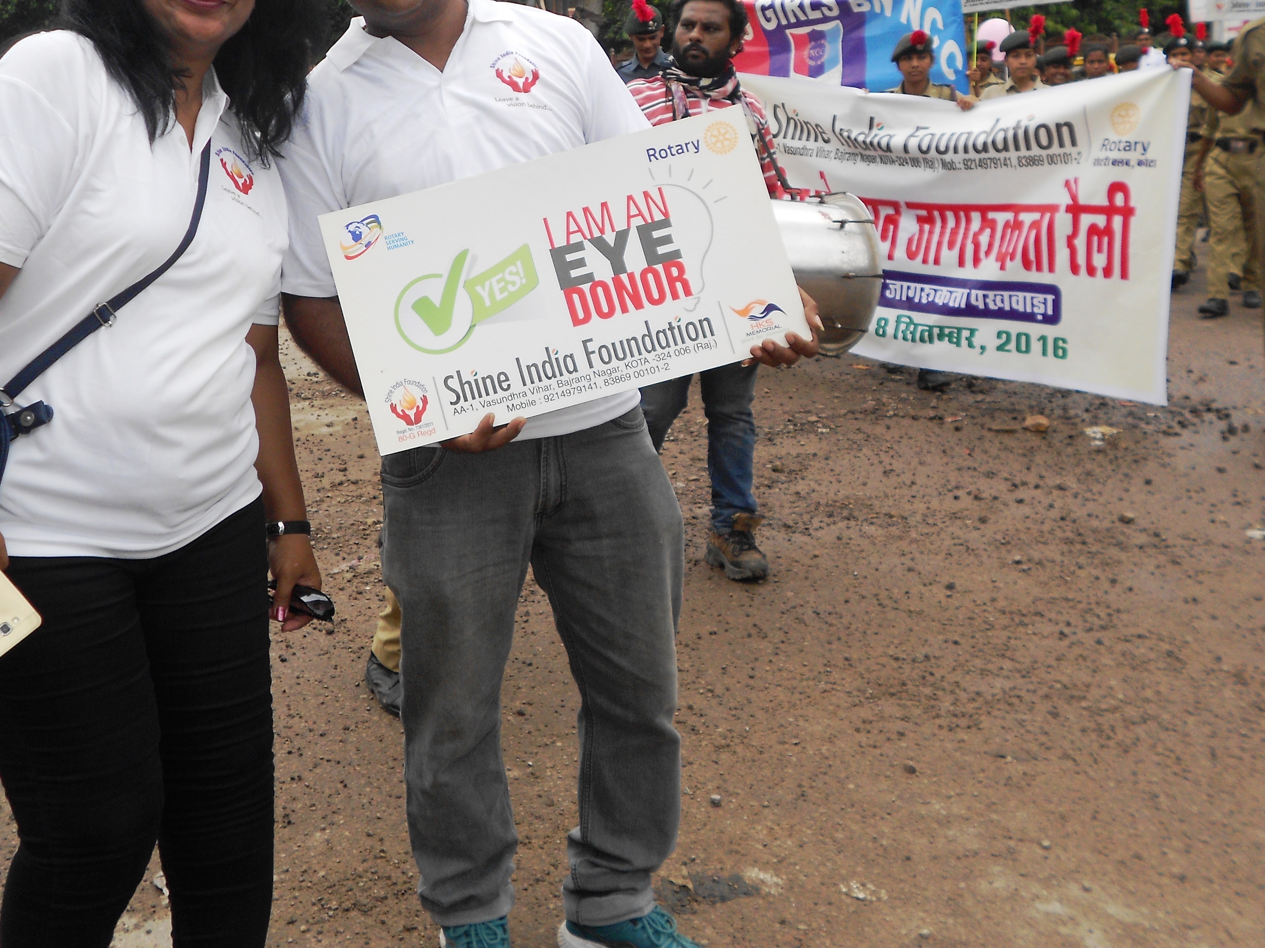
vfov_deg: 36.7
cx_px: 504
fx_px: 1425
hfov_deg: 47.6
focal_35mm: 39
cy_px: 375
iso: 80
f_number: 3.6
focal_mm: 6
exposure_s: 1/400
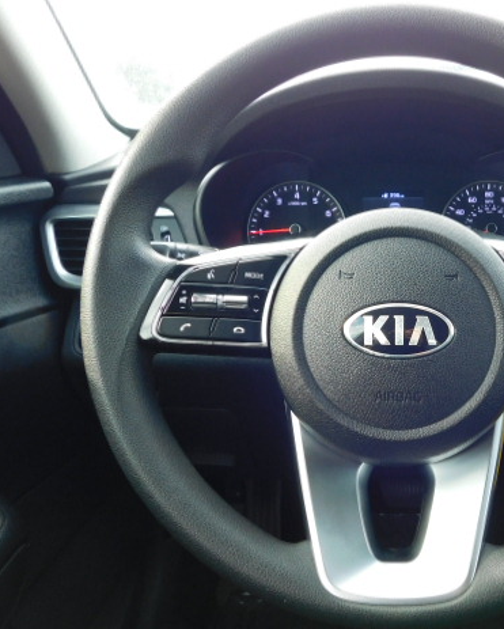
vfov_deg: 57.1
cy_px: 314
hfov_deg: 45.2
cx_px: 389
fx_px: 577
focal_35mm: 31
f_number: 3
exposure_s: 1/30
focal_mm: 4
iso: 140
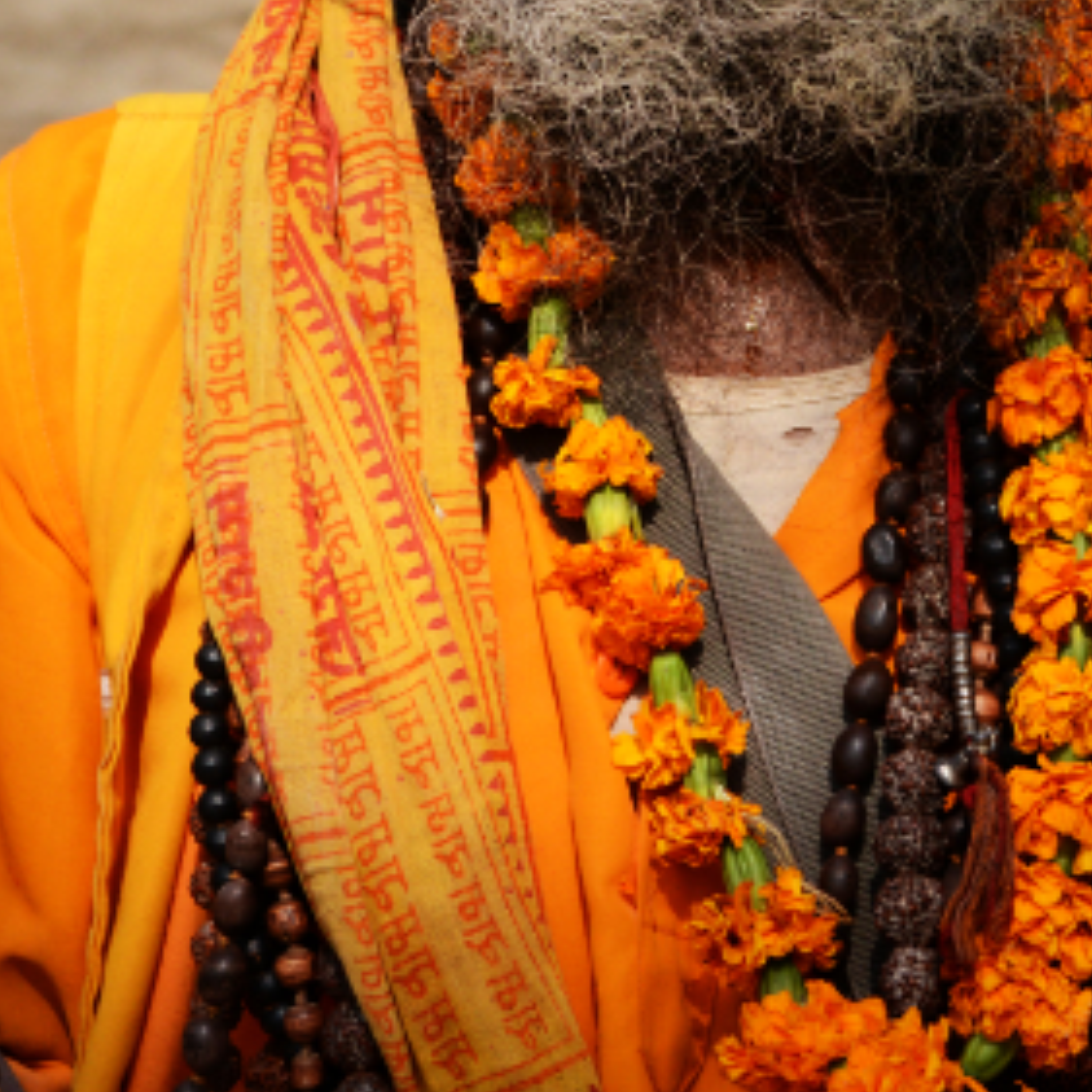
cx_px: 762
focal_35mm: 127
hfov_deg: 13.7
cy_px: 84
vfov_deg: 13.6
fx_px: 4533
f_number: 4
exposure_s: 1/3200
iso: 400
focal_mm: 42
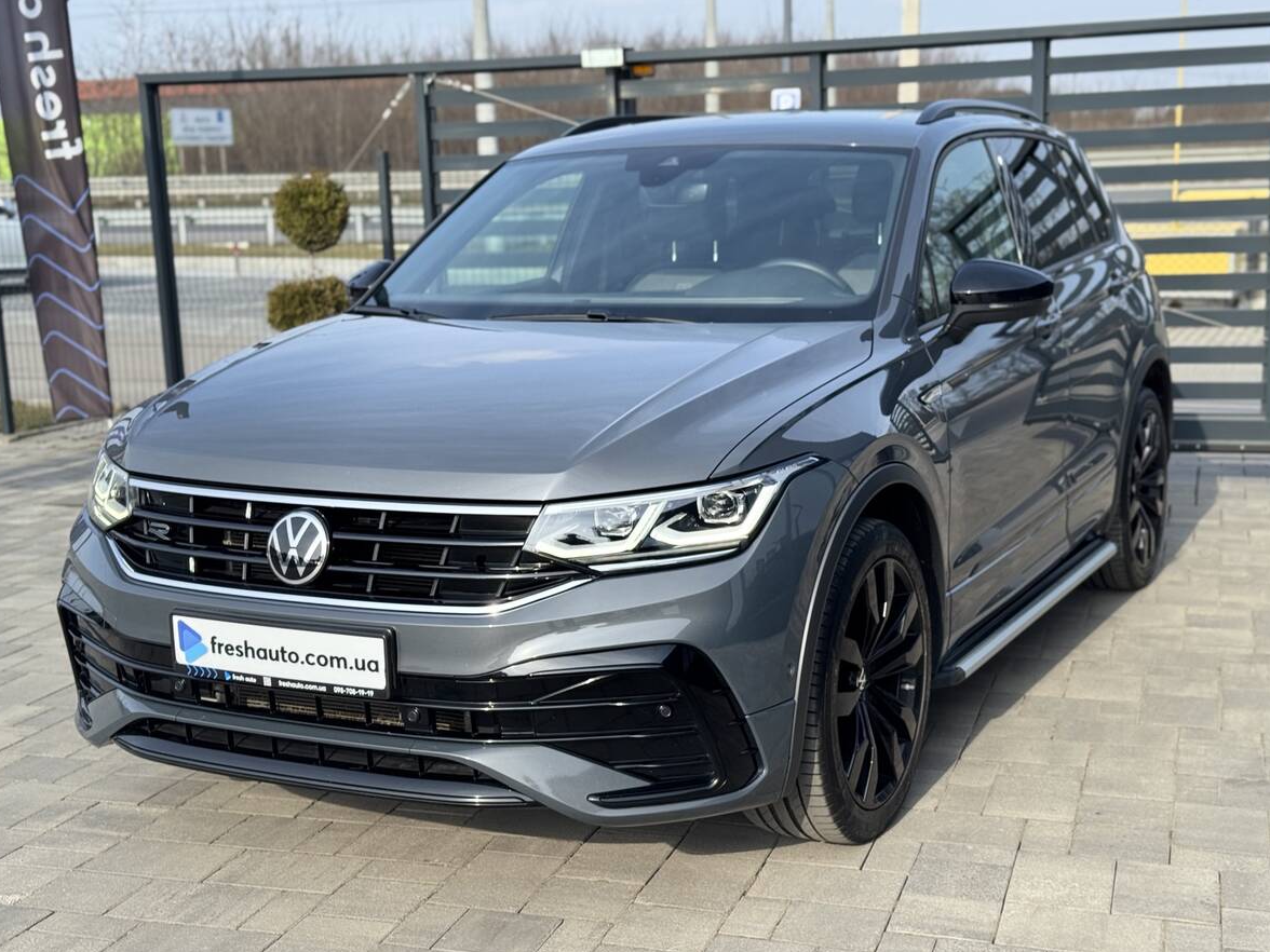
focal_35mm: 49
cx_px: 635
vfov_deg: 29.7
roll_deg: +2.4
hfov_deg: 38.9
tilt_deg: -10.9
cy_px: 484
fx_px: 1798
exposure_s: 1/1818
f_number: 1.78
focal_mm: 6.76
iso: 64
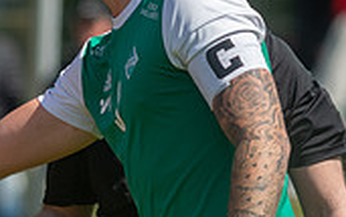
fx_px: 13847
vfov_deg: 0.9
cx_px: -111
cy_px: 97
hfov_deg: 1.4
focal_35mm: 1468
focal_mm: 420
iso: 220
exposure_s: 1/1000
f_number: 5
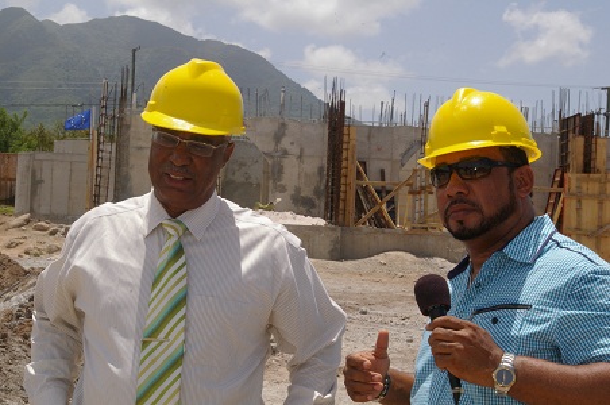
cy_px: 202
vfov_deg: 20.1
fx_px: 1142
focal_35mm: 68
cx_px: 305
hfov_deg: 29.9
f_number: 22
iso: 400
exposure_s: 1/180
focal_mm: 45
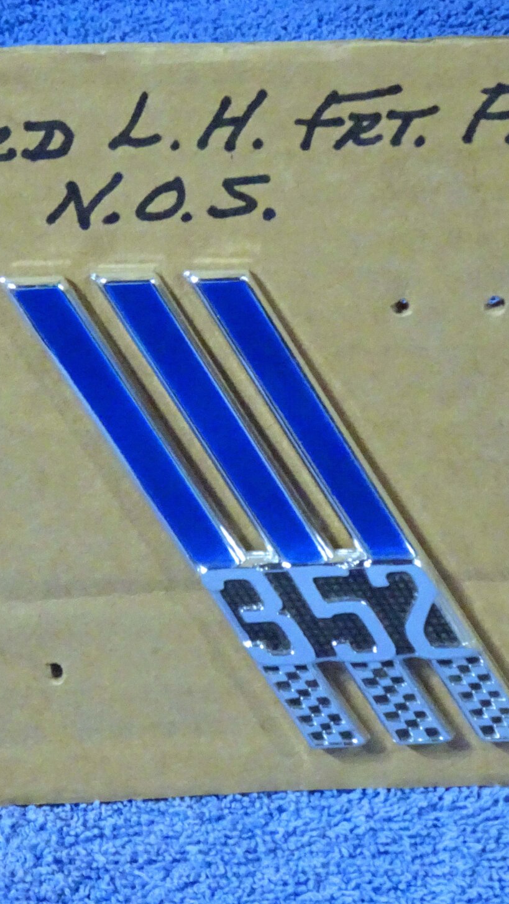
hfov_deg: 10.5
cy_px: 465
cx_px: 273
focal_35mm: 115
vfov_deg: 18.6
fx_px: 2758
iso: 1600
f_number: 5
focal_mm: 12.87
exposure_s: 1/30
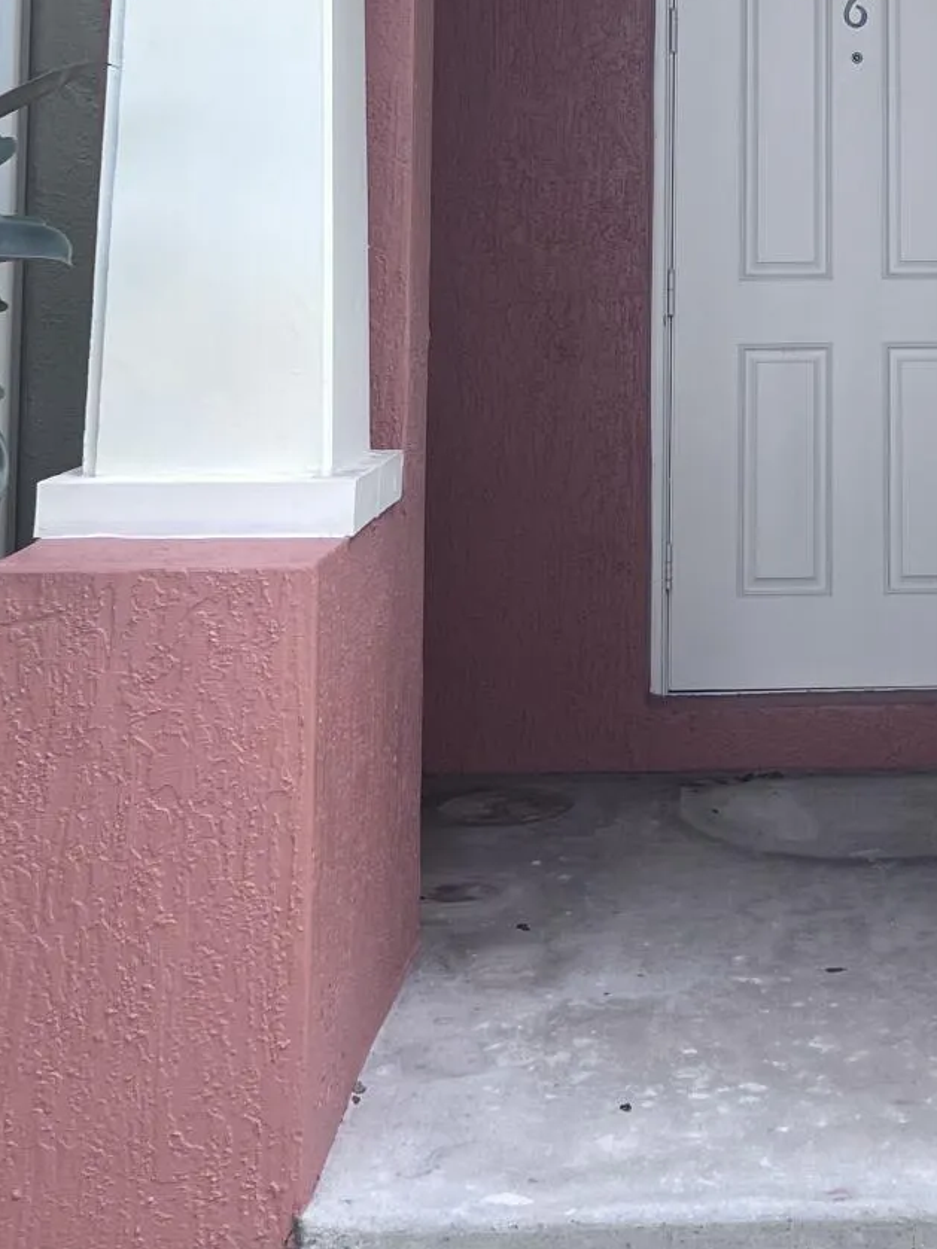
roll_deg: +1.0
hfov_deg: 22.9
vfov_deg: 29.0
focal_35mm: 62
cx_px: 897
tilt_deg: +6.2
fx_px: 2238
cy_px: -22
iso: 50
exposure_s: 1/466
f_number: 1.5
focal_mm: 5.7
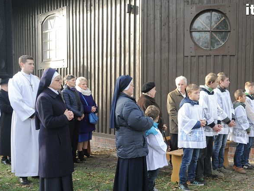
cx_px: 160
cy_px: 119
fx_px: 320
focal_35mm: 44
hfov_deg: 42.9
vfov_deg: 32.9
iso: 800
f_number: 7.1
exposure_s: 1/200
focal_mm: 21
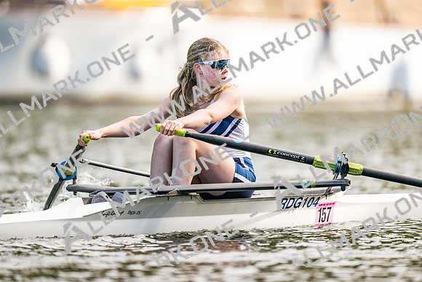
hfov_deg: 3.4
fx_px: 7035
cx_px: 211
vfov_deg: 2.3
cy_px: 141
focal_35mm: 600
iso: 450
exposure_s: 1/2500
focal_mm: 600
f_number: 4
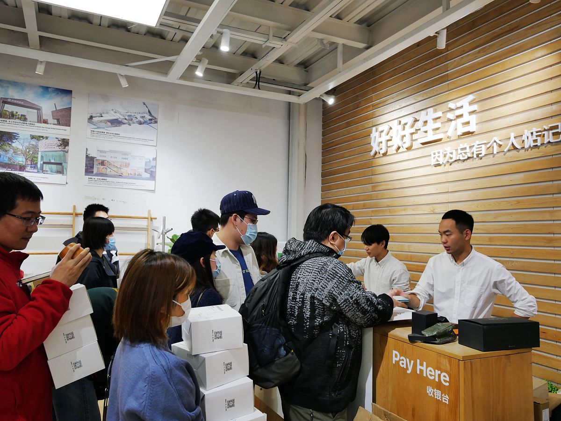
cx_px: 280
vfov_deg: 49.7
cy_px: 210
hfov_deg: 63.4
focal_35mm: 28
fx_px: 454
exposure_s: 1/60
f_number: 5
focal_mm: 14
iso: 800
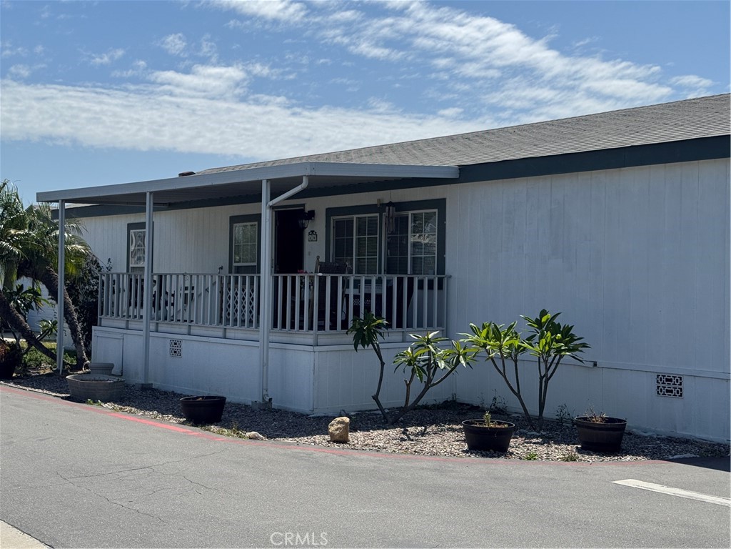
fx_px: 1014
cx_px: 366
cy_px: 274
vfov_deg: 30.3
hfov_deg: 39.7
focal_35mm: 48
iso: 64
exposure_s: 1/6410
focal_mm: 6.76
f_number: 1.78
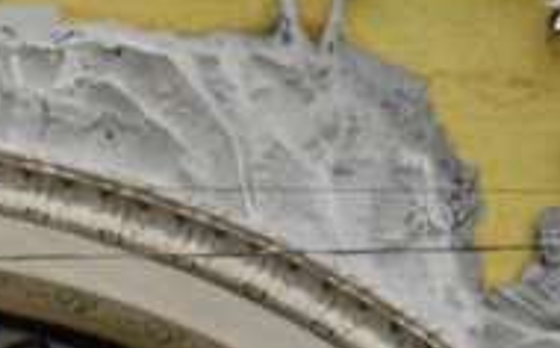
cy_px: 165
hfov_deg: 1.1
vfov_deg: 0.7
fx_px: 28200
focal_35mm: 1851
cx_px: -271
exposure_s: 1/180
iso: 140
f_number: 8
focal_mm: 170
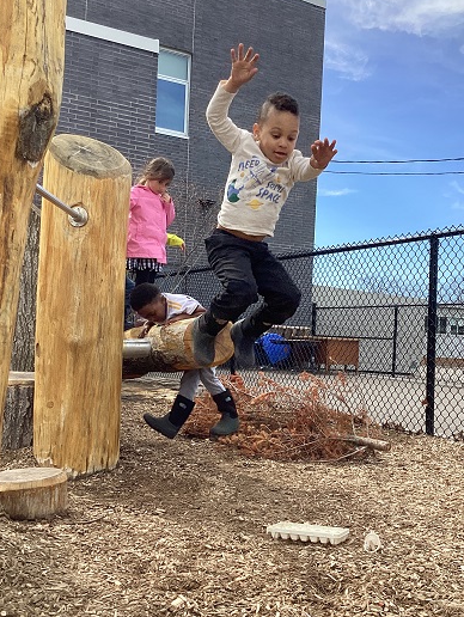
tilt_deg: +0.0
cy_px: 347
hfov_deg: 36.0
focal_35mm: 40
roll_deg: -2.2
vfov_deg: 46.7
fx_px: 714
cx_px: 246
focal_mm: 3.3
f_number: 2.4
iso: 25
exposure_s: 1/708
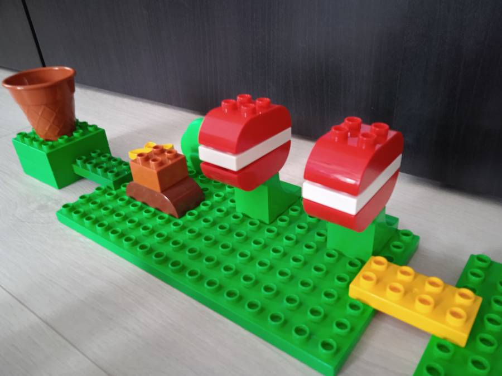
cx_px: 251
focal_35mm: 28
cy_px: 188
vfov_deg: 49.7
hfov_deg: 63.4
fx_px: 406
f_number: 2.2
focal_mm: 3.43
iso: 868
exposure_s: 1/20
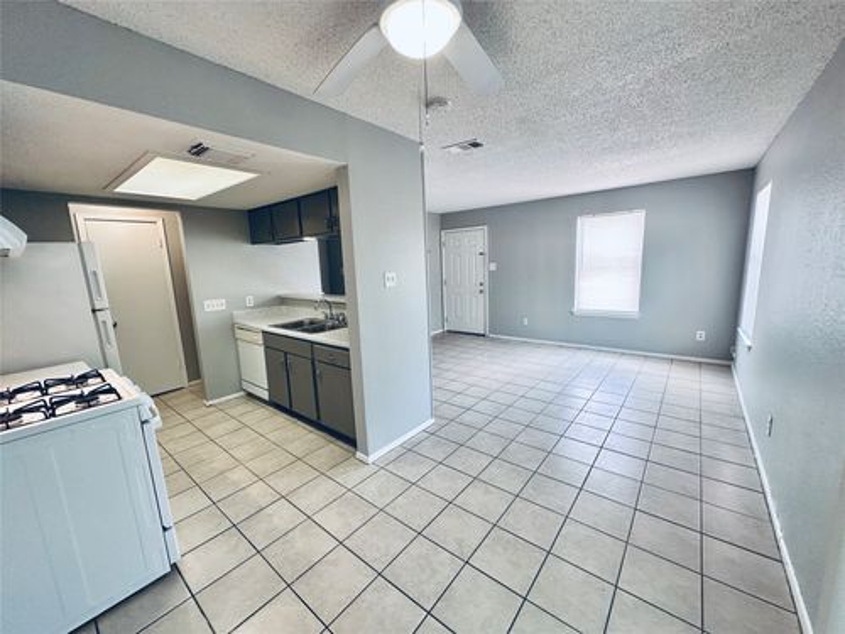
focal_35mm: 14
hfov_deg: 102.1
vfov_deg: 85.7
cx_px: 422
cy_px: 317
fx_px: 342
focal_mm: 2.22
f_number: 2.2
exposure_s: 1/120
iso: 160
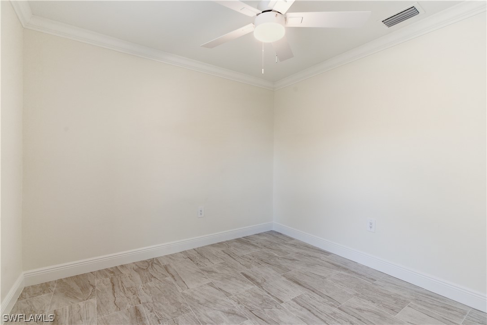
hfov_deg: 96.7
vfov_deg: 73.7
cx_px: 244
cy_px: 162
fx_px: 216
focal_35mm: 16
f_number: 8
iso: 200
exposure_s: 1/50
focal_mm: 16
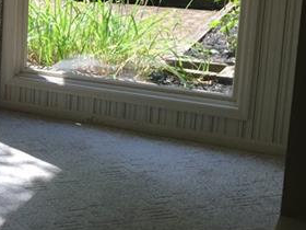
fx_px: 734
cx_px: -111
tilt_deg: -11.0
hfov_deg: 21.0
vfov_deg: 17.5
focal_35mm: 83
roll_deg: -0.4
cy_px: 27
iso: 32
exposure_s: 1/314
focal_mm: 4.15
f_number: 2.2
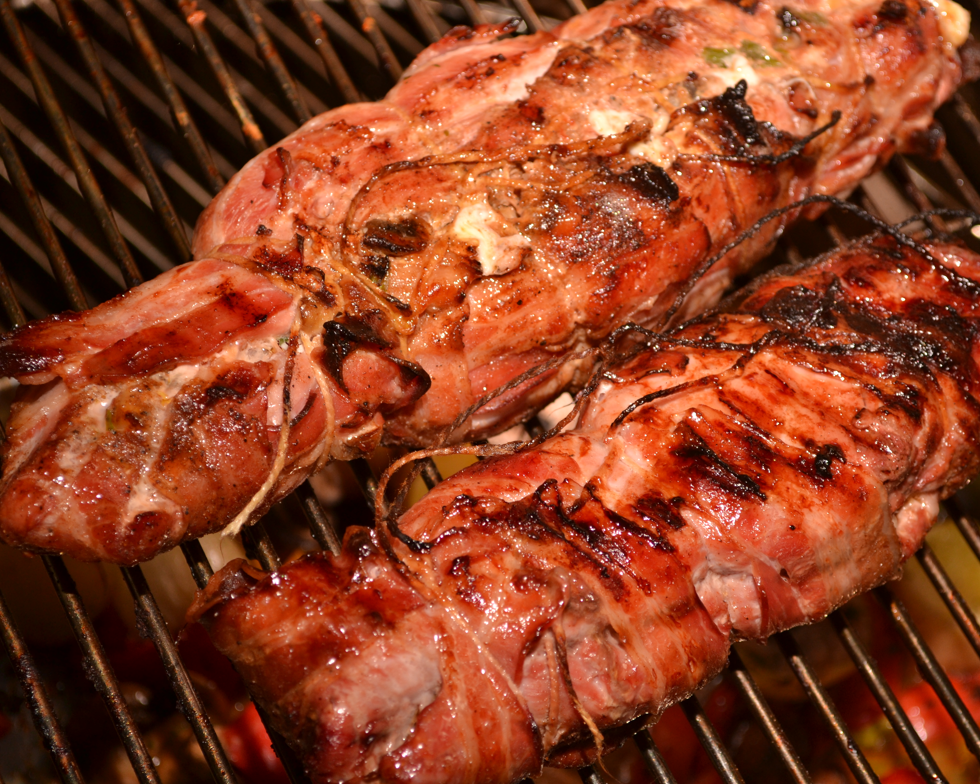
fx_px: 2378
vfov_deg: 18.7
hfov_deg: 23.3
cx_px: 472
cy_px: 396
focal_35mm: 82
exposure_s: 1/200
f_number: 5.6
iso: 200
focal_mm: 48
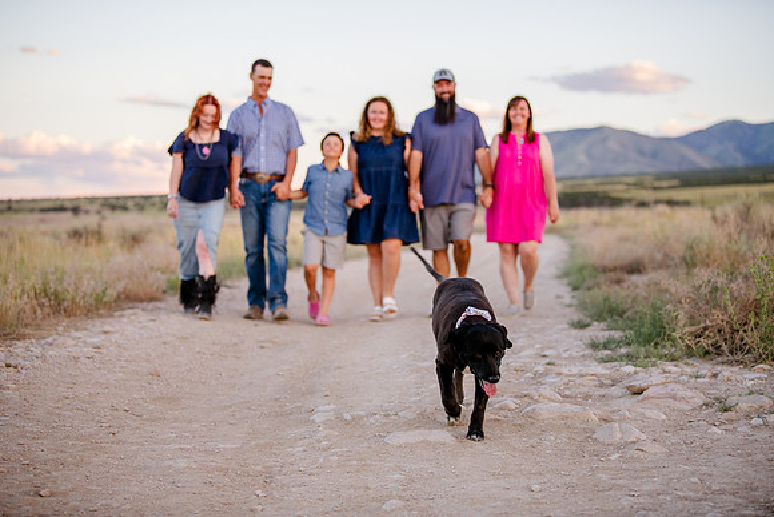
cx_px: 387
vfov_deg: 19.5
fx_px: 1505
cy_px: 258
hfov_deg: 28.8
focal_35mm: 70
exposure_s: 1/200
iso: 250
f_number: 2.8
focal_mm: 70
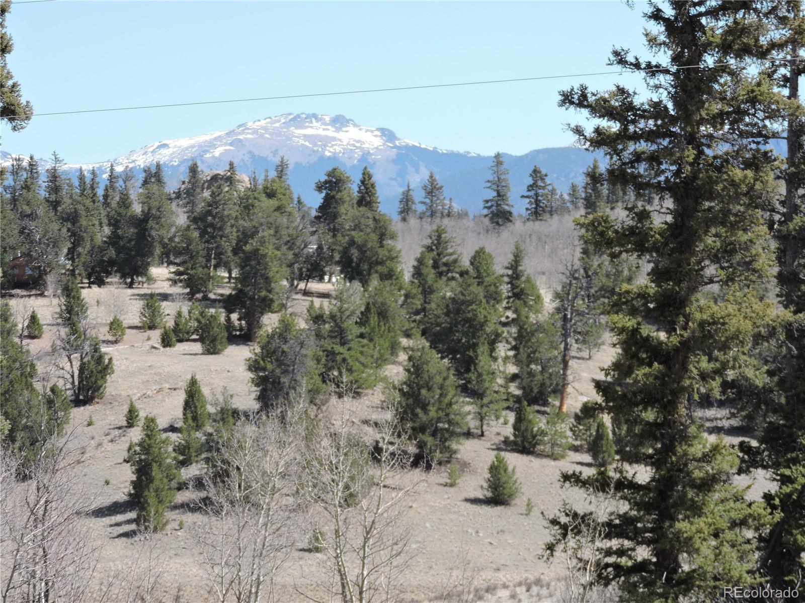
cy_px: 302
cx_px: 402
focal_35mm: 170
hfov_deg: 11.6
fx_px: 3953
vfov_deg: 8.7
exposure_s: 1/400
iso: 100
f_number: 4.5
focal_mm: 30.3
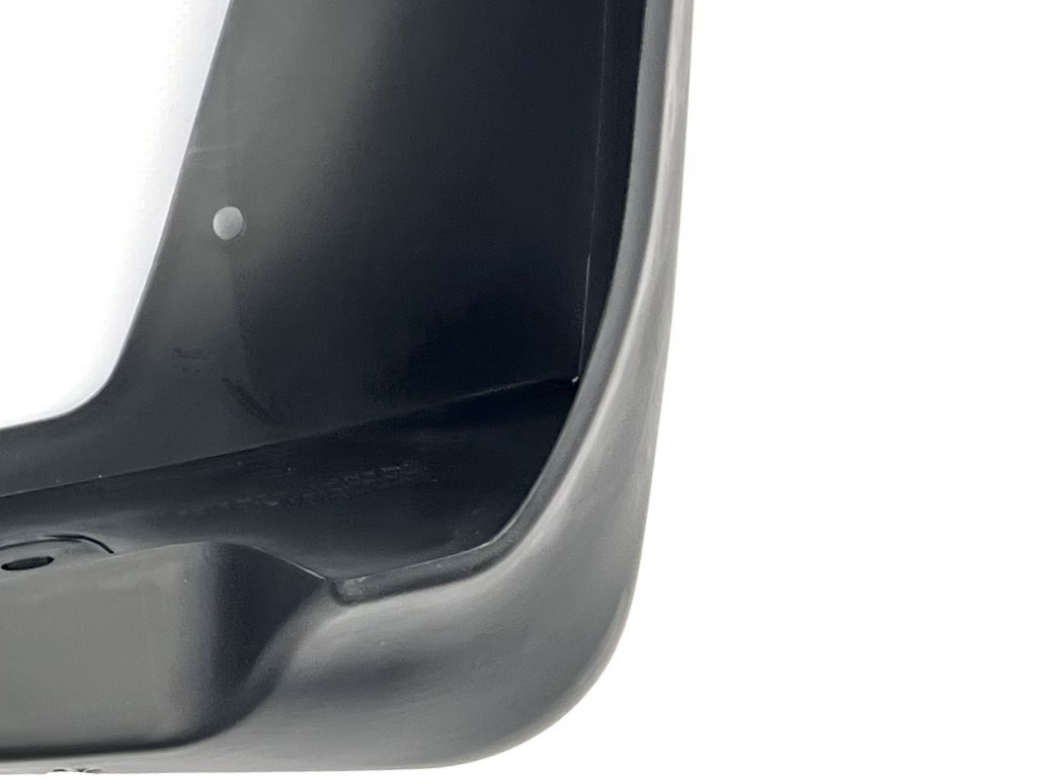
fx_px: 2991
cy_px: 167
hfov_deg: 17.5
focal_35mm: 99
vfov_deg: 14.9
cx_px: -588
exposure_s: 1/257
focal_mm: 5.7
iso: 50
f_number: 1.5
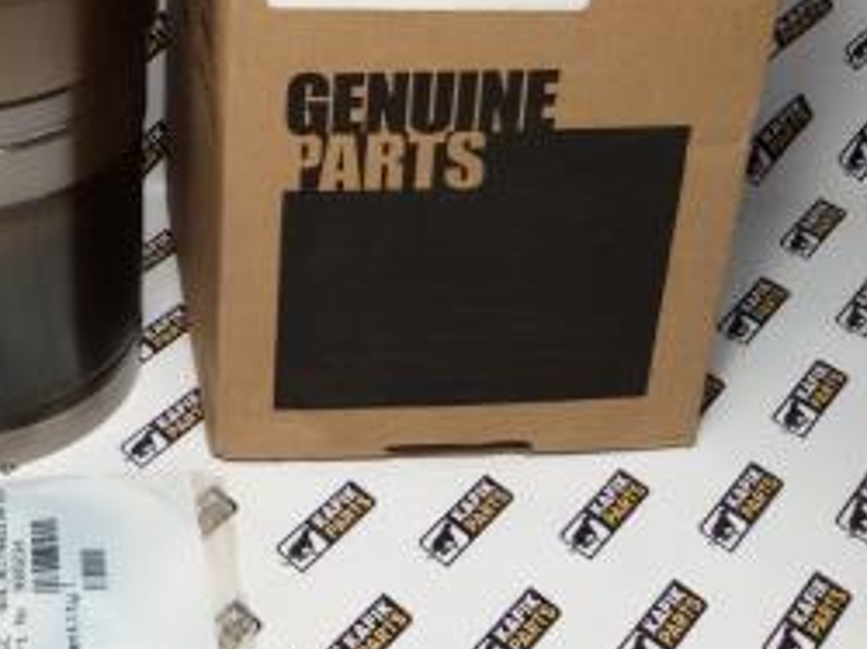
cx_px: 87
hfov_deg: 27.9
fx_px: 1676
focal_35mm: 67
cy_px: 16
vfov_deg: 21.2
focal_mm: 2.93
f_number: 2.4
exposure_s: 1/33
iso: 100
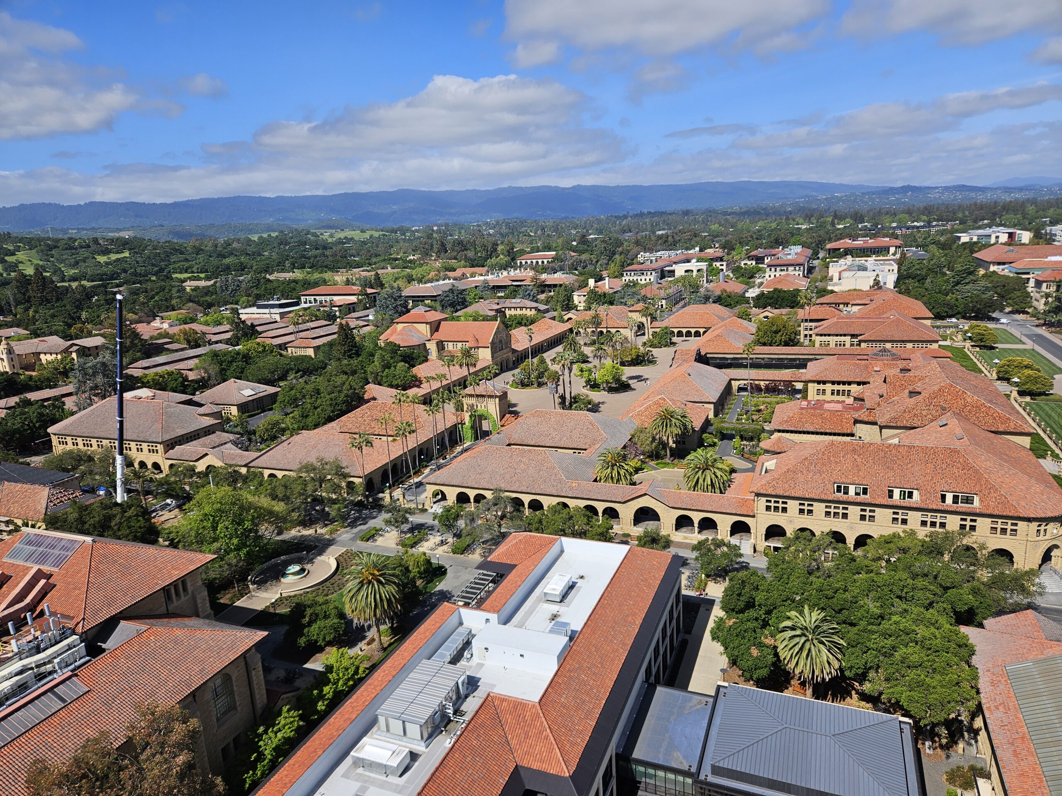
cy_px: 398
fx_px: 706
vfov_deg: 58.9
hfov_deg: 73.9
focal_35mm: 23
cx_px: 531
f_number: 1.8
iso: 25
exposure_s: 1/2259
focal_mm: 5.4
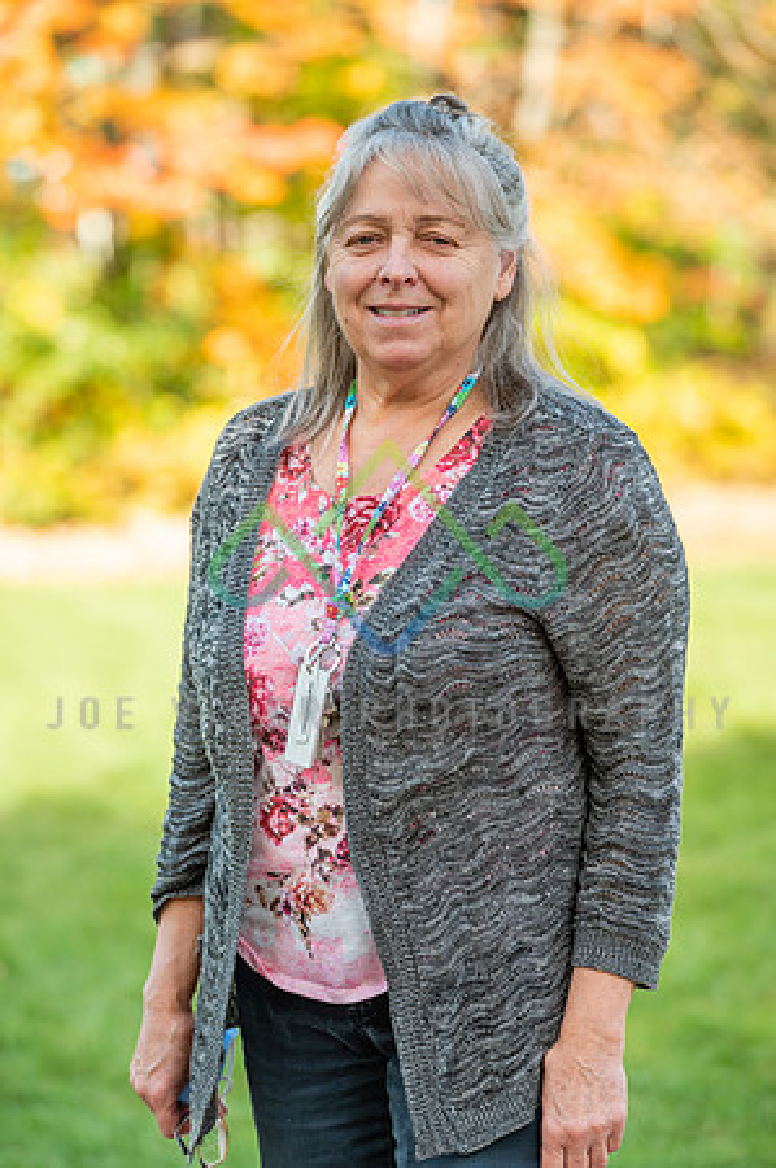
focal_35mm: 200
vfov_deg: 10.3
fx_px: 6481
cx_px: 388
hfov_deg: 6.9
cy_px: 584
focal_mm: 200
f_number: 6.3
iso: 100
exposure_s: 1/100
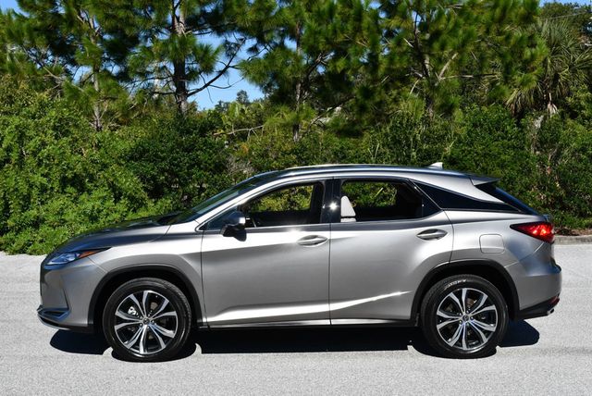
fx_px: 922
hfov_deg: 35.6
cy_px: 198
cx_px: 296
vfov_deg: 24.2
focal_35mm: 56
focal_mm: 28
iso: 100
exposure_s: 1/320
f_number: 9
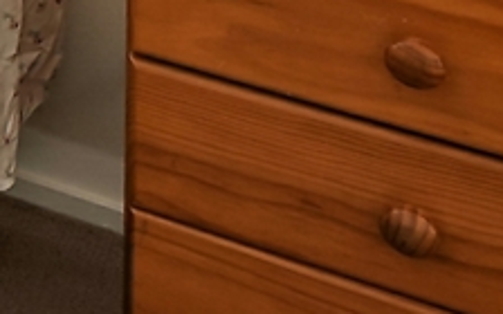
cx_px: -1105
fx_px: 1700
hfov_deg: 10.4
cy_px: -706
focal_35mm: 124
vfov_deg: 8.4
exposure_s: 1/10
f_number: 11
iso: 200
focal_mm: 17
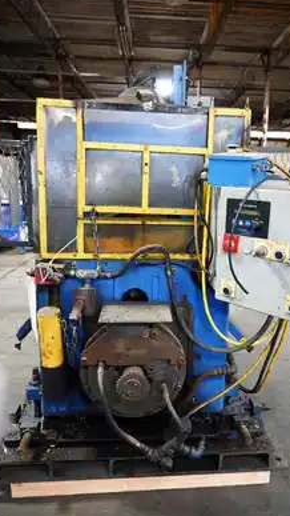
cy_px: 257
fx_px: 355
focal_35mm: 26
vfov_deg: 71.9
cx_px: 168
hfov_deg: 44.3
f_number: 3.5
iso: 1600
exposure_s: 1/25
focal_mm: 16
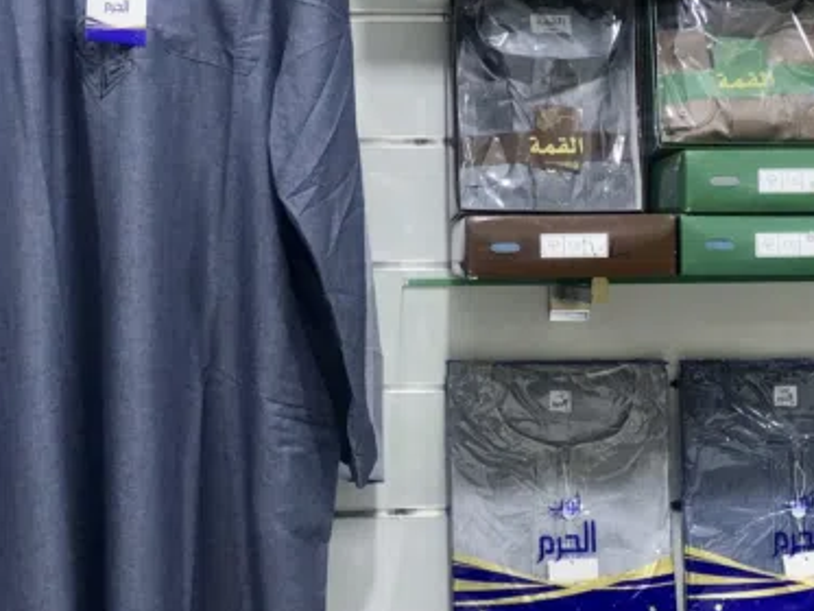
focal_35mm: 48
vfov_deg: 30.0
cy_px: 426
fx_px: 1129
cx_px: 513
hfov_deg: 39.4
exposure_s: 1/17
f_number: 1.8
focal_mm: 4
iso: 50
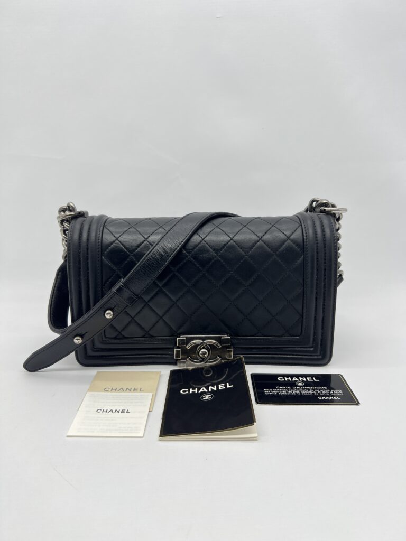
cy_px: 270
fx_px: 407
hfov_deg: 53.1
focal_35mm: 26
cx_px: 203
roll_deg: +0.0
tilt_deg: -12.8
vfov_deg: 67.3
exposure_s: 1/169
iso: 40
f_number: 1.5
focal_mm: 5.7
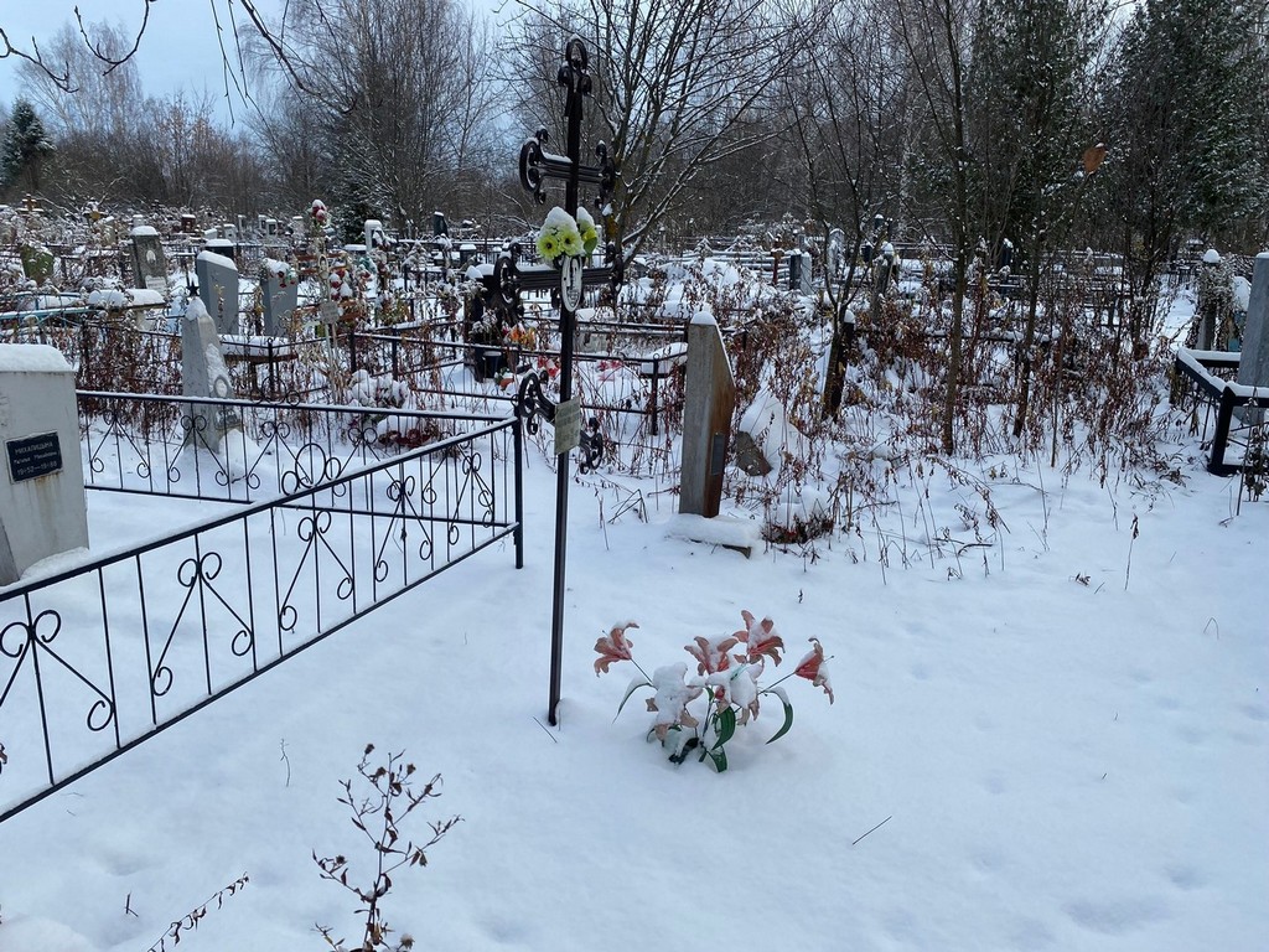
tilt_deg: -7.1
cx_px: 634
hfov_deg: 67.3
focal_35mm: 26
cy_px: 476
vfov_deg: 53.1
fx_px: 953
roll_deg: -1.0
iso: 32
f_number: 1.8
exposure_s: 1/810
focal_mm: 4.25
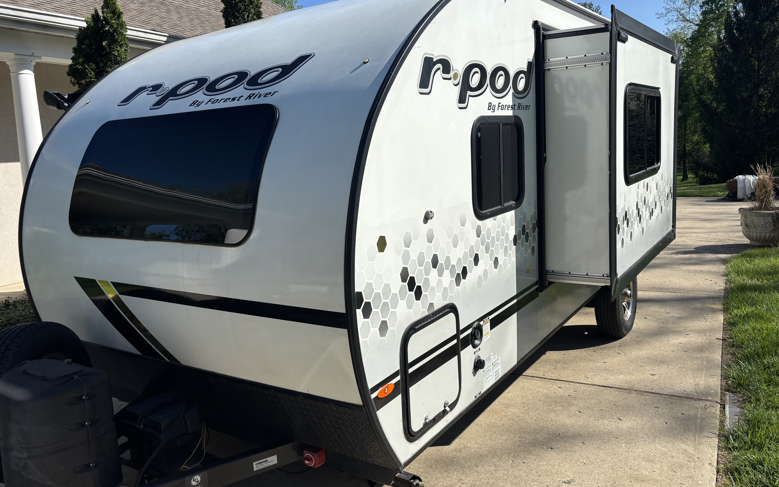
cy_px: 240
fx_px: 594
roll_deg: +2.7
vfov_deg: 44.5
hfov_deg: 66.5
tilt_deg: -6.0
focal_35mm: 28
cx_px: 388
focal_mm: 5.96
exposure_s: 1/4425
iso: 50
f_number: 1.6
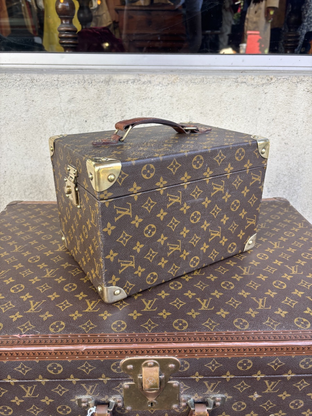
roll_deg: -0.9
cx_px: 156
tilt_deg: -26.1
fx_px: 312
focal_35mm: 26
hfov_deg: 53.1
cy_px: 208
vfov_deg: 67.3
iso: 32
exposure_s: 1/113
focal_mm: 5.96
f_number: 1.6
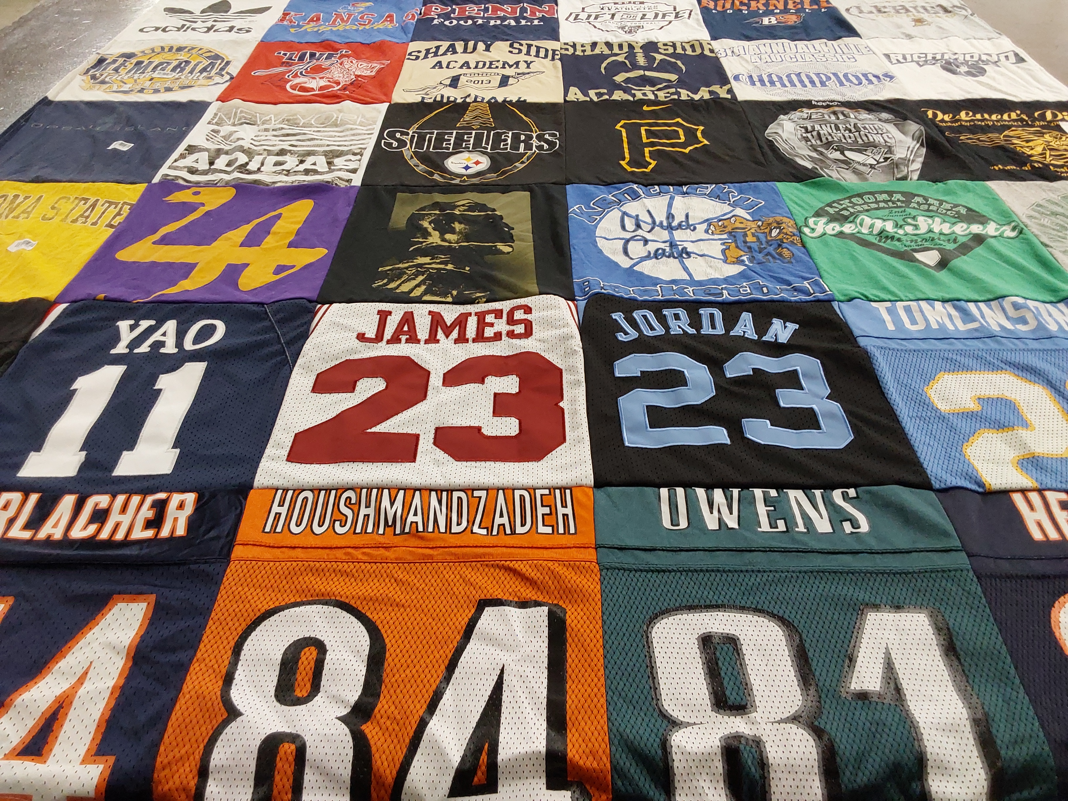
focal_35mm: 28
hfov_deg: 63.4
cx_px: 534
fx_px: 864
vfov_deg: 49.7
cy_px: 400
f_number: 1.9
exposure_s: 1/60
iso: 125
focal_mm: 2.91
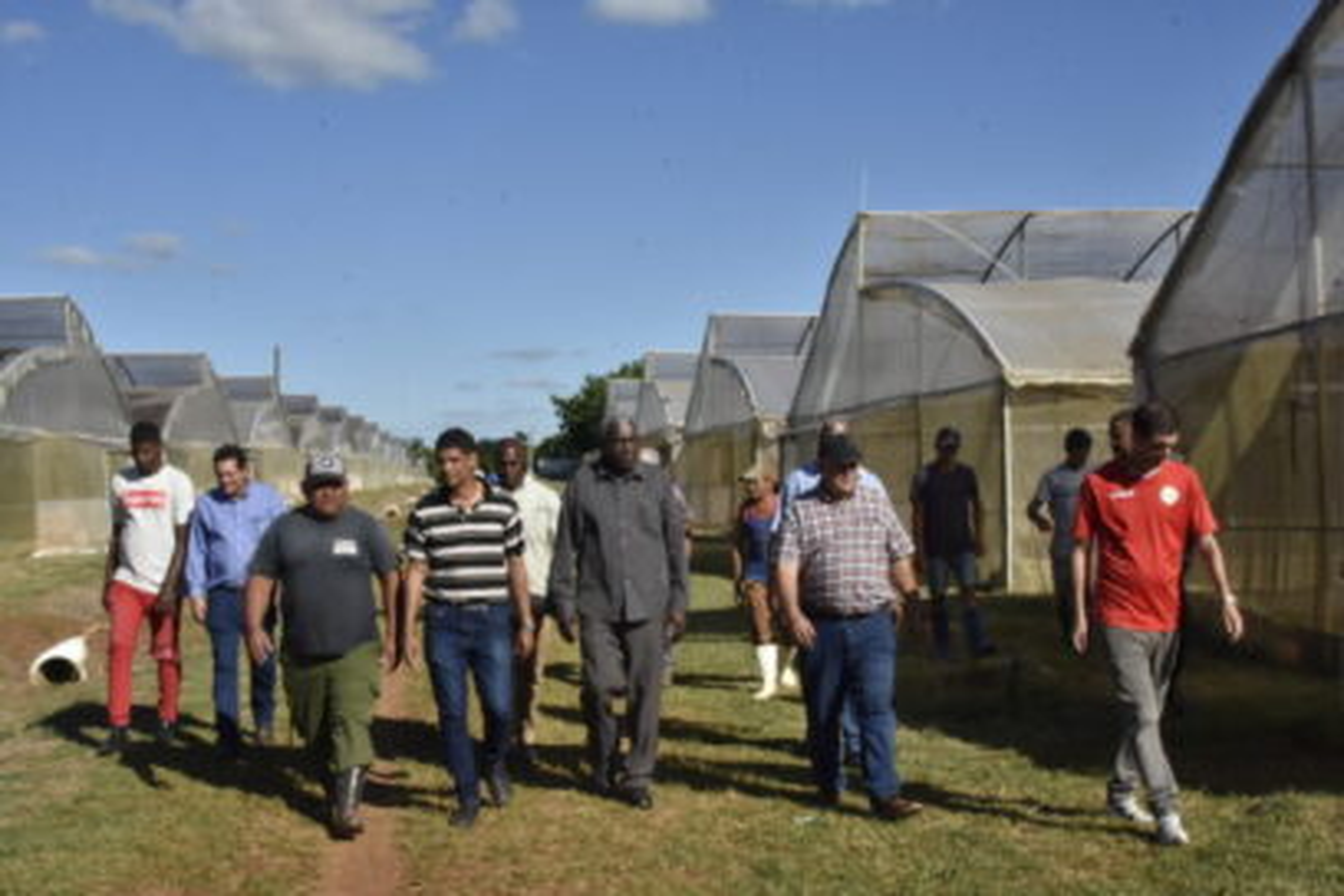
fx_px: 1568
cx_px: 672
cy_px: 448
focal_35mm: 42
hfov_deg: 46.4
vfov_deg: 31.9
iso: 640
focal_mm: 28
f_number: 22
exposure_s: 1/400
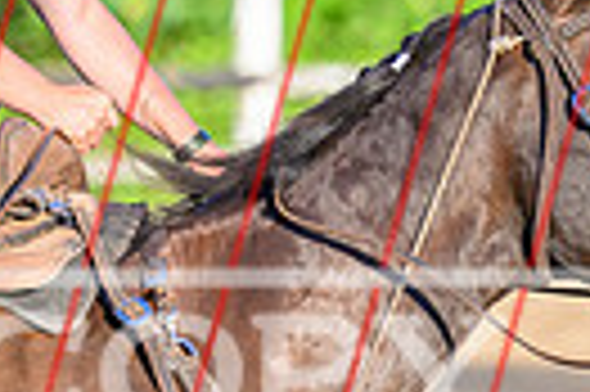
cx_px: 117
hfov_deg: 3.2
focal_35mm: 646
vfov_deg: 2.1
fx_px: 10574
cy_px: 356
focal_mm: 110
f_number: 2.8
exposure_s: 1/2500
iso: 400
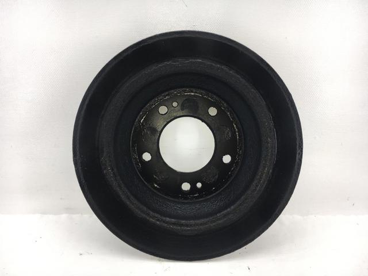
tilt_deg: -17.6
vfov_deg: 48.2
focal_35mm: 29
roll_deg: -0.1
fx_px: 308
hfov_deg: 61.7
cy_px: 138
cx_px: 184
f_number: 2.2
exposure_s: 1/220
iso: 25
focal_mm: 4.15
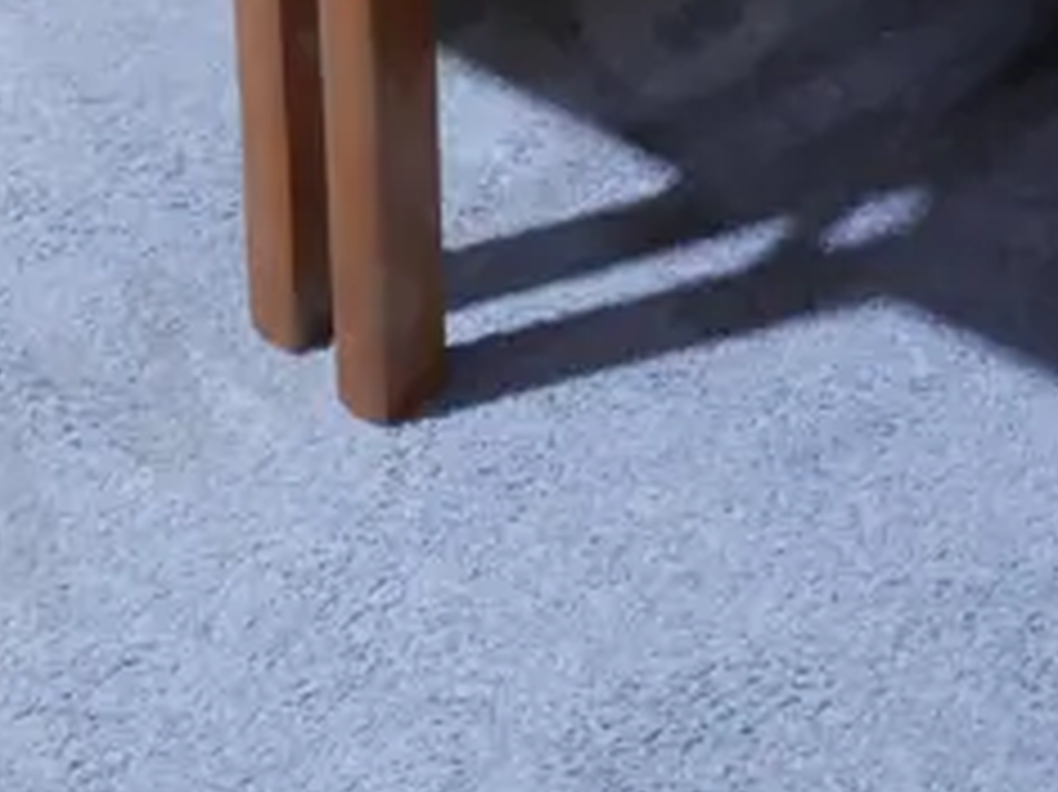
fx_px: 3727
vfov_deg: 11.4
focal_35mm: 122
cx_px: 1396
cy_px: -551
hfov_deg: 15.4
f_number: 3.5
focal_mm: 14
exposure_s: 1/60
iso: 1250
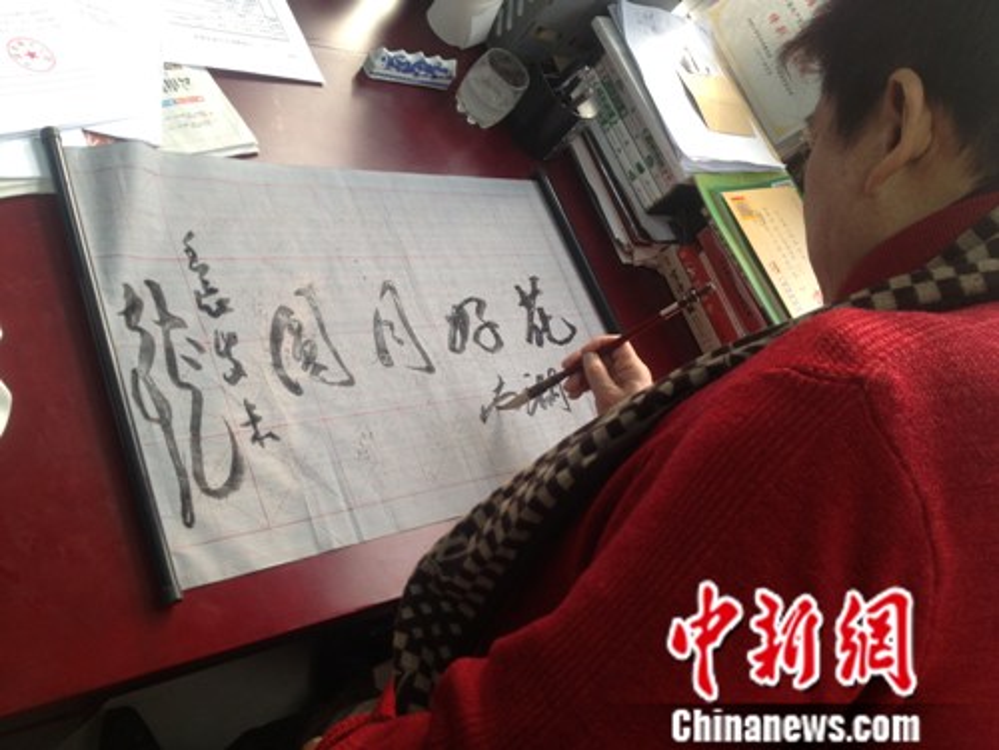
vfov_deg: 40.7
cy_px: 375
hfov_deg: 52.6
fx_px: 1010
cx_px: 500
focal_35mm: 35
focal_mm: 4.28
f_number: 2.4
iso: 64
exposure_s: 1/40
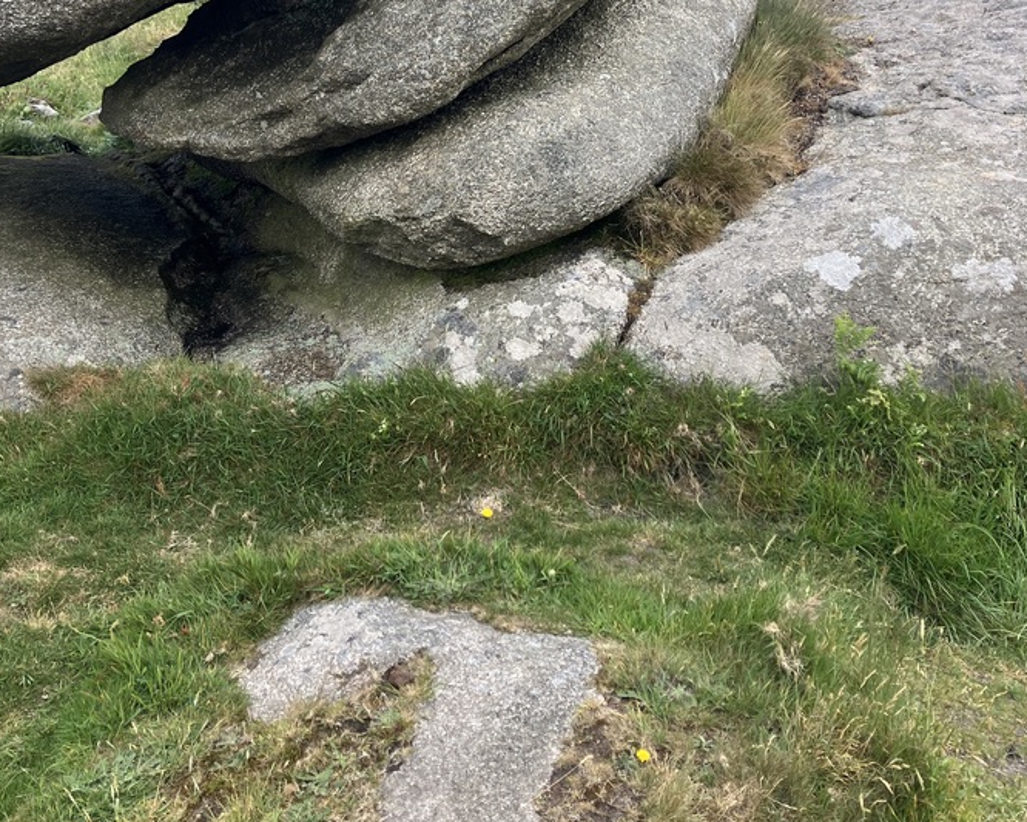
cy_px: 122
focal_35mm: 42
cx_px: 449
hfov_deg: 43.7
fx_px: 1277
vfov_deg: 34.2
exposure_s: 1/1104
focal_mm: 3.99
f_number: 1.8
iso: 32
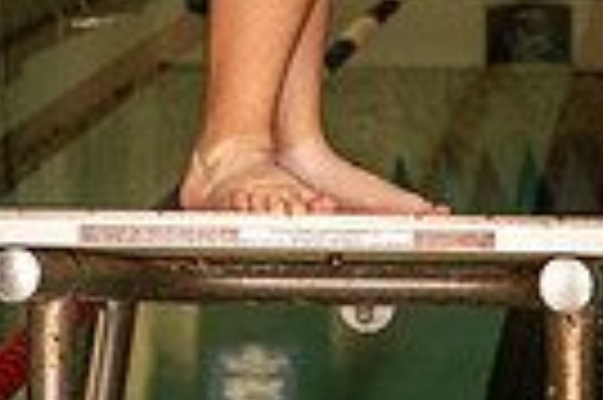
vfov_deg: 6.7
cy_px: -508
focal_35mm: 195
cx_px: 338
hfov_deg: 10.6
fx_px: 3262
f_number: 6.3
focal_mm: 58
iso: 1000
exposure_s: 1/400
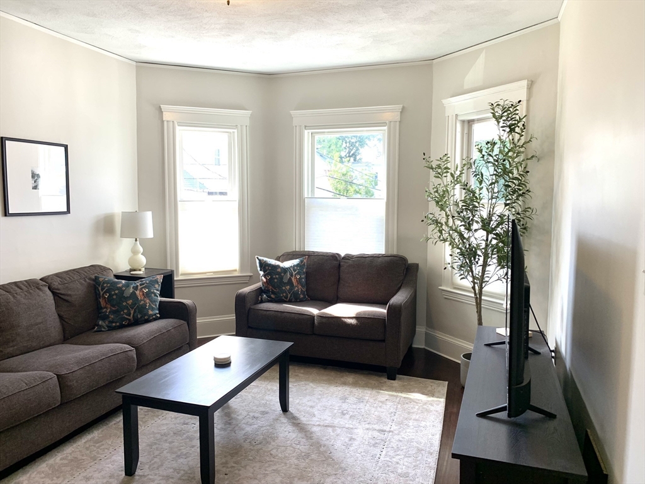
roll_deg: +0.0
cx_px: 322
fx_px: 484
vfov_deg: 53.1
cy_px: 242
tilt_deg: -7.8
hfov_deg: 67.3
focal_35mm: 26
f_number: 1.8
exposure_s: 1/120
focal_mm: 4.25
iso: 50
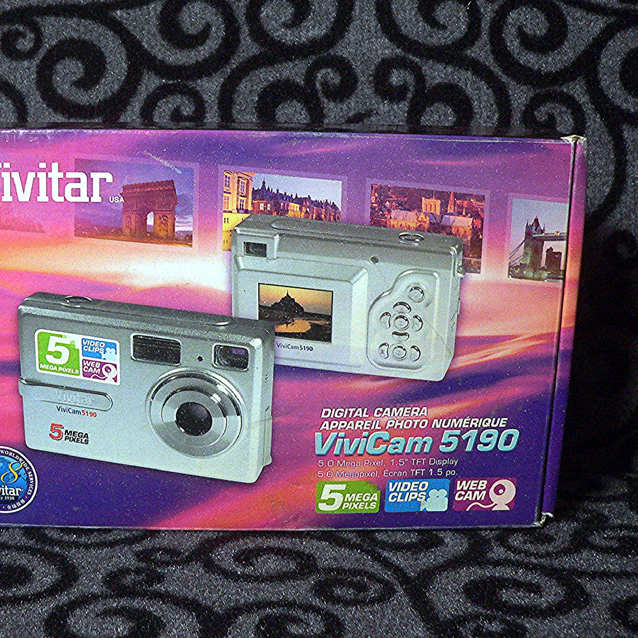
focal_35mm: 43
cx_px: 230
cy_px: 315
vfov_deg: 39.2
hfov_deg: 38.9
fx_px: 897
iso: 400
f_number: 2.8
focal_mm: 6
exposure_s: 1/20
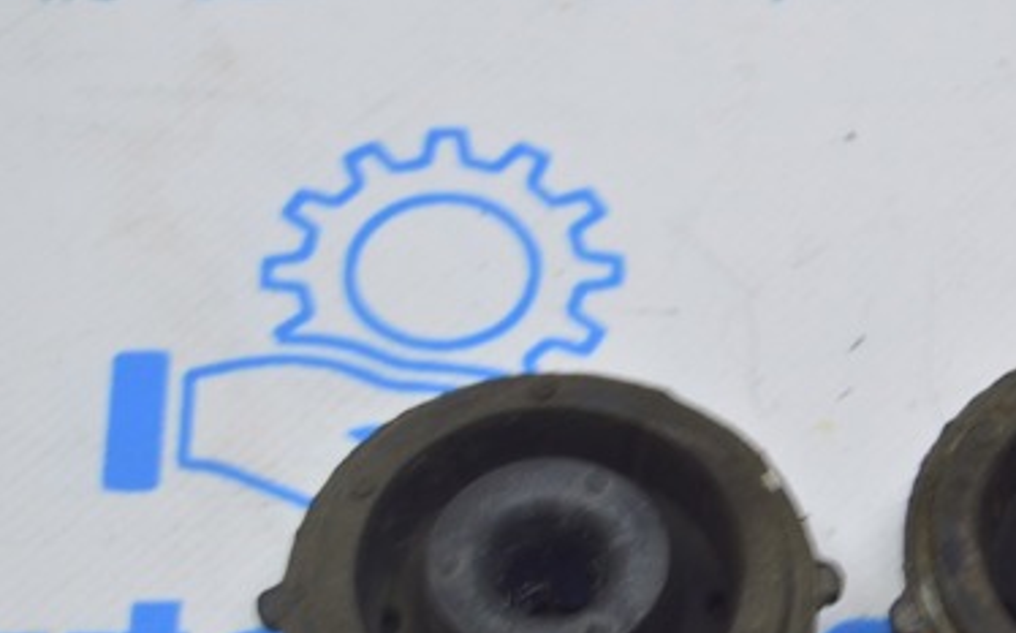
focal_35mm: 144
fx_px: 3980
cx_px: 848
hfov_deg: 14.4
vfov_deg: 9.1
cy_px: 441
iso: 400
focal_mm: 55
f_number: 5.6
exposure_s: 1/20
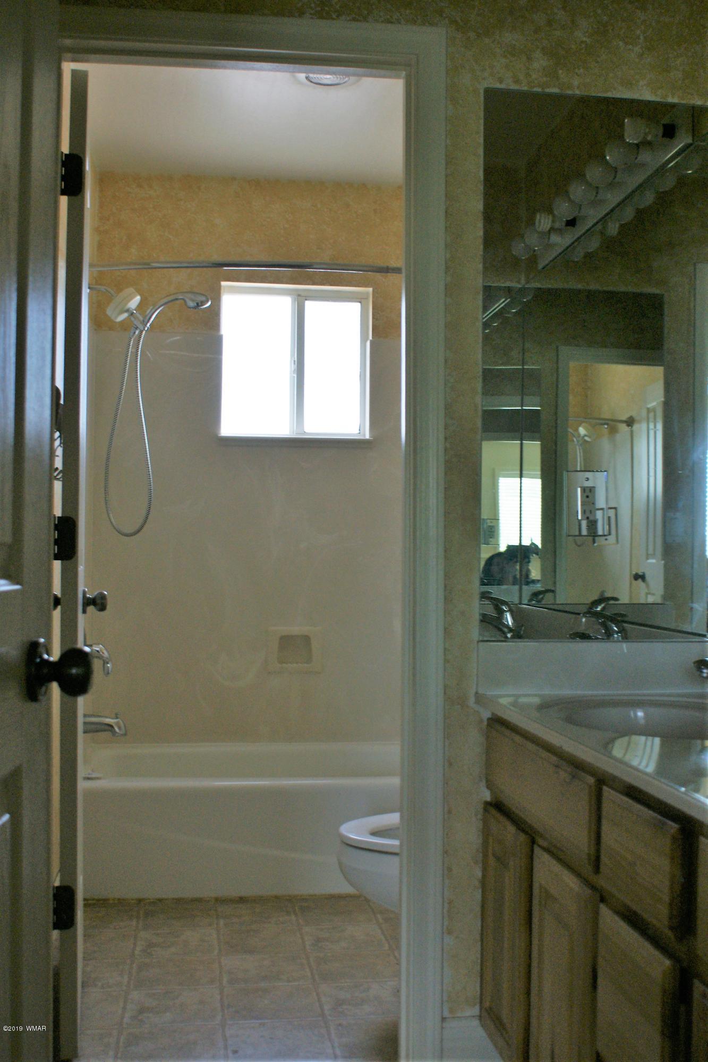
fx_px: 1151
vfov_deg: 49.6
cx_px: 354
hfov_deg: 34.2
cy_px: 531
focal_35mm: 39
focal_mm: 26
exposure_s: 1/40
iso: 500
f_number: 4.5
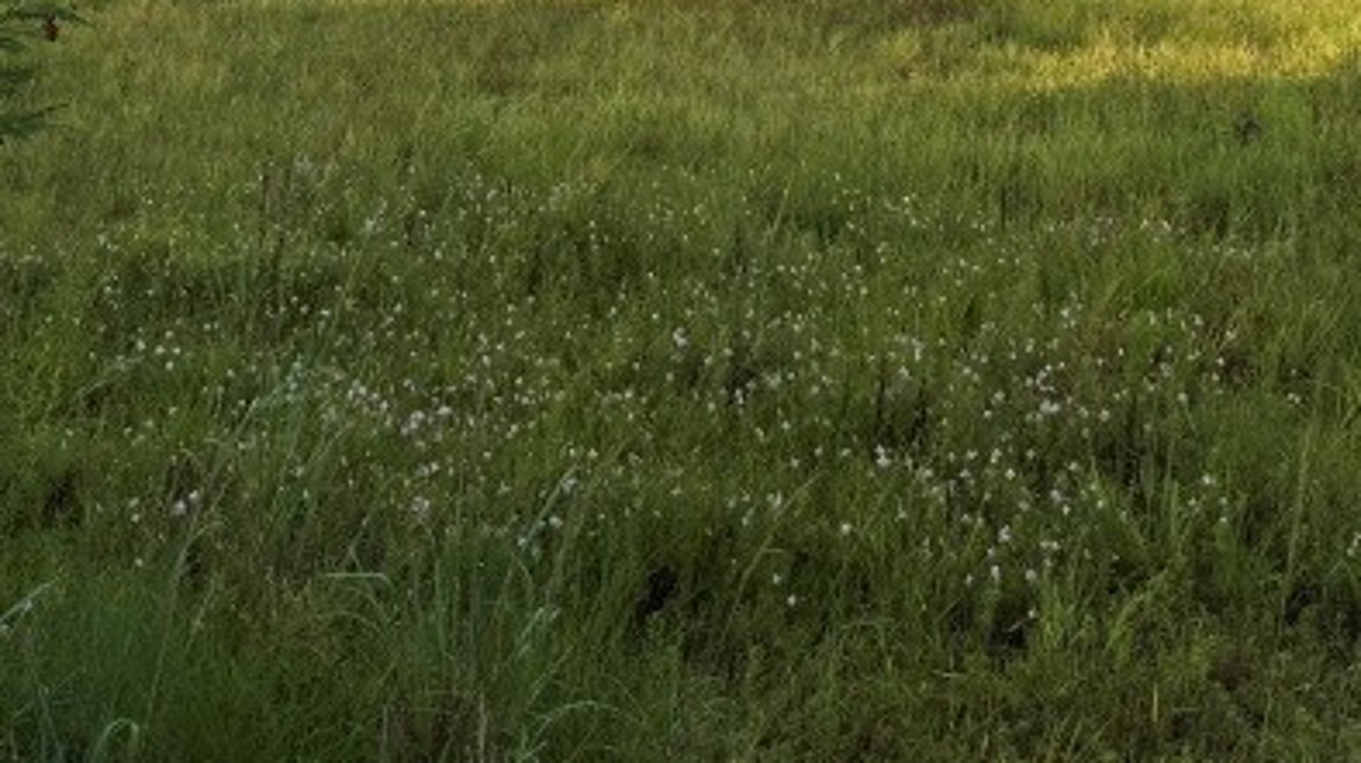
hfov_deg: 30.8
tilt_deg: +4.1
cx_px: 884
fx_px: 2452
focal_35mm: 68
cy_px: -352
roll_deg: +0.2
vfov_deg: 16.3
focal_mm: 6.76
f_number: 1.78
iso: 80
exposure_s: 1/3584
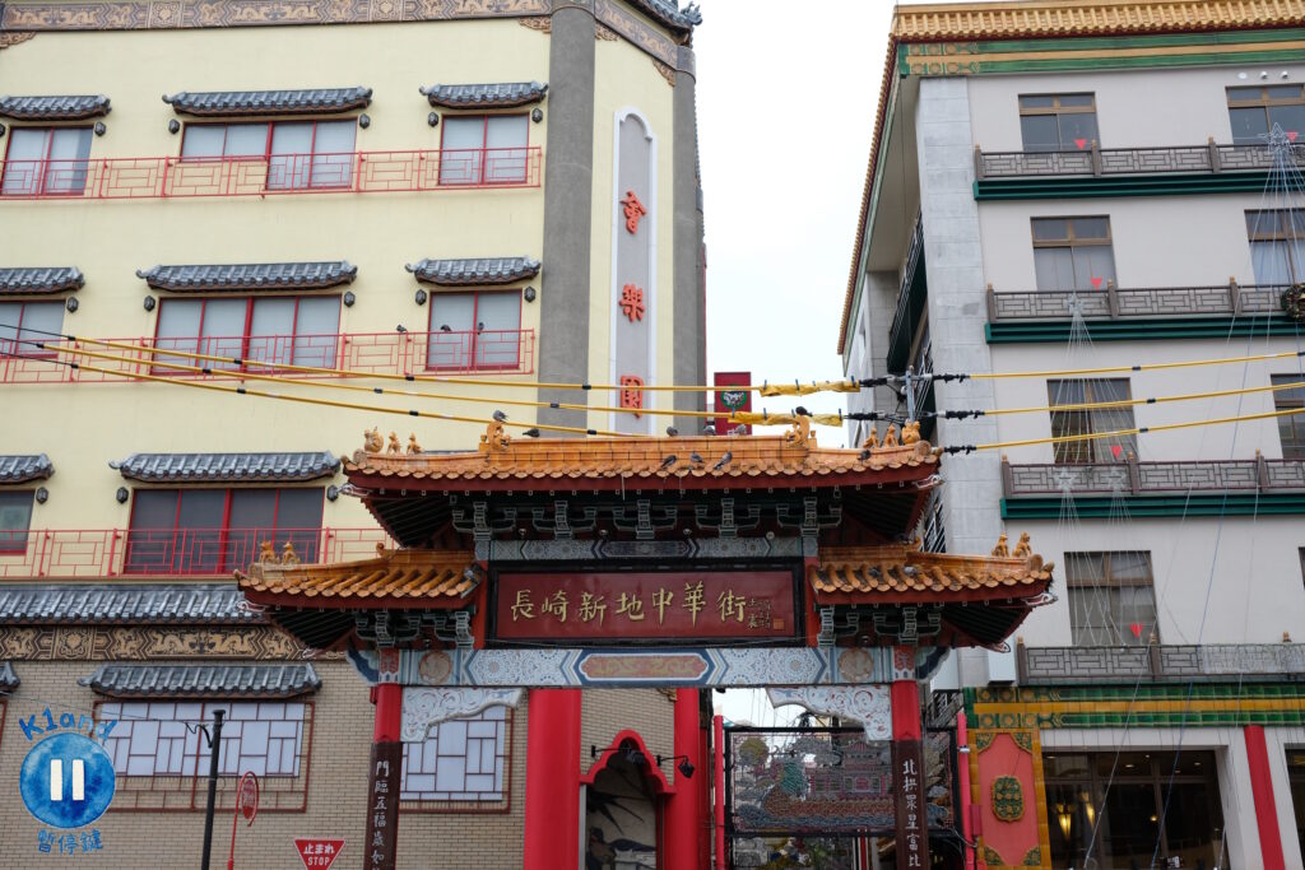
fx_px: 1305
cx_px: 652
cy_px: 435
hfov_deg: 53.1
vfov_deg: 36.9
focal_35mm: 36
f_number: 6.4
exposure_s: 1/125
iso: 400
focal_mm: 24.3
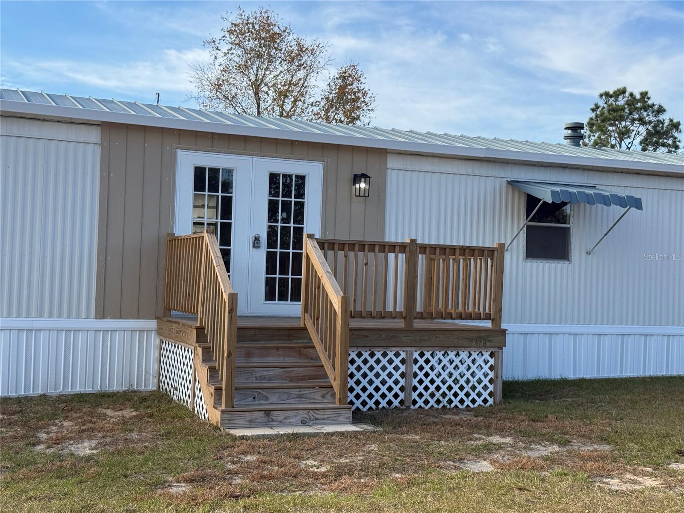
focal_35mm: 48
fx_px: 948
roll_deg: -1.8
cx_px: 342
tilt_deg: +1.4
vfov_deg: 30.3
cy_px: 256
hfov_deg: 39.7
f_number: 1.78
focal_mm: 6.76
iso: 64
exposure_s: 1/1715
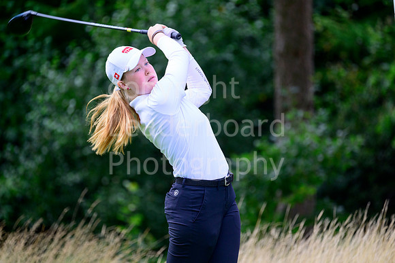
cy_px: 132
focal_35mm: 340
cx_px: 198
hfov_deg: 6.1
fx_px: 3731
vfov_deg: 4.0
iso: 1600
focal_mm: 340
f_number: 5.6
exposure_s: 1/1600
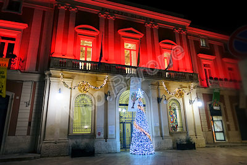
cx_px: 124
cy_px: 82
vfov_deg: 53.2
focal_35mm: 24
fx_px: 165
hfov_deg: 73.7
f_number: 1.8
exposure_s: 1/30
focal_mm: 8.8
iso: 250
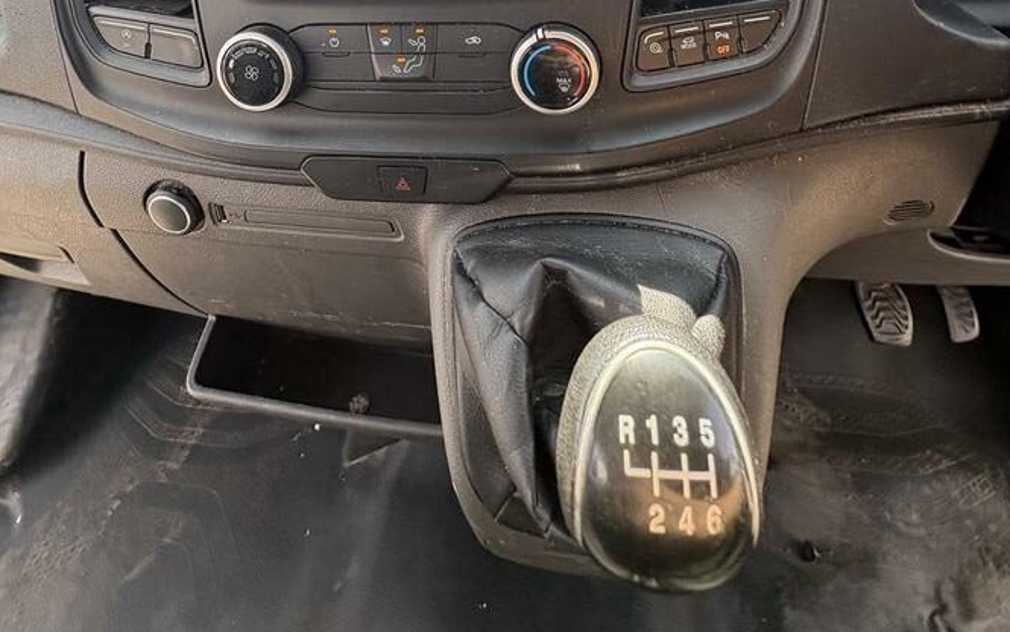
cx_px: 507
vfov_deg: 47.8
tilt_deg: -30.3
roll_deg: -1.7
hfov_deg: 85.0
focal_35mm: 20
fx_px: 551
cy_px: -18
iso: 80
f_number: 2.2
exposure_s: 1/139
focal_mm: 2.22
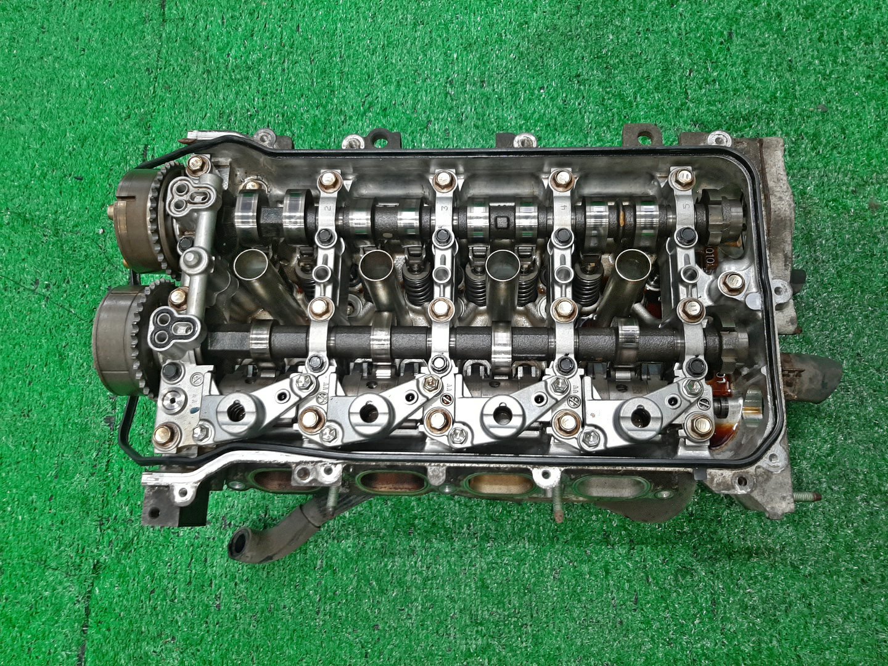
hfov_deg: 67.3
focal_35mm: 26
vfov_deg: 53.1
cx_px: 444
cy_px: 333
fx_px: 667
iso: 97
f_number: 1.7
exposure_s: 1/50
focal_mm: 3.93
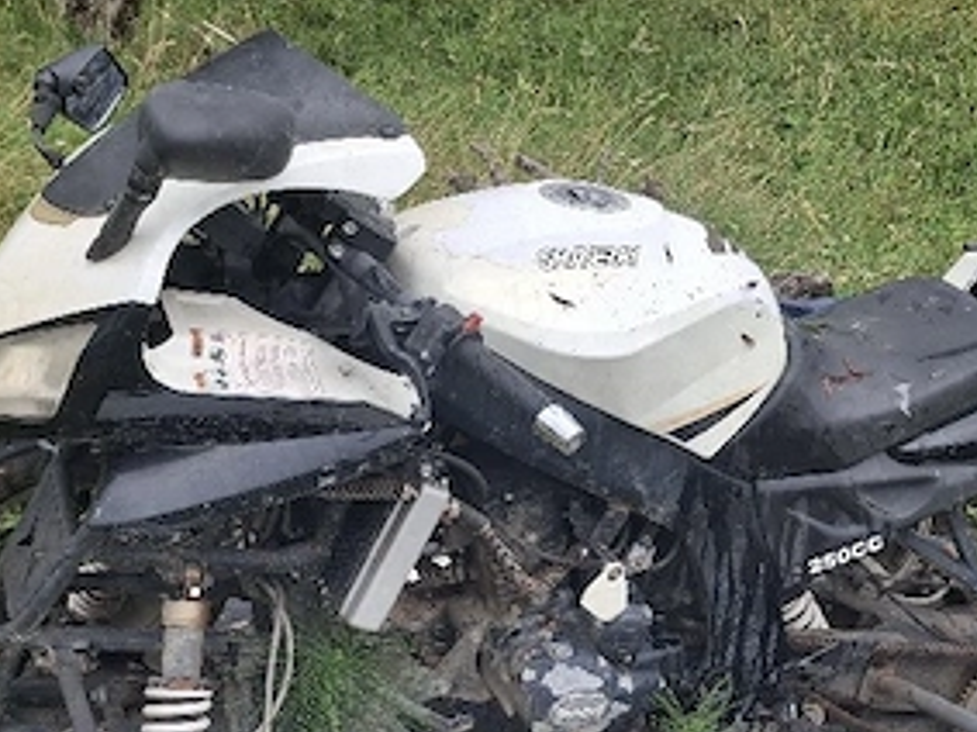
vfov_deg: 27.4
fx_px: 1495
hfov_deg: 36.2
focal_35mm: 53
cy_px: 459
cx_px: 473
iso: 32
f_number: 1.8
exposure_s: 1/455
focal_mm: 4.69
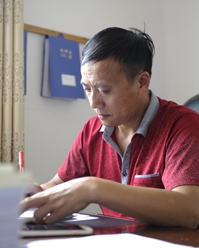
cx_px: 74
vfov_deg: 31.4
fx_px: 442
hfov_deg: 25.3
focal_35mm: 60
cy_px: 124
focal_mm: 42
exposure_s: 1/30
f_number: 2.8
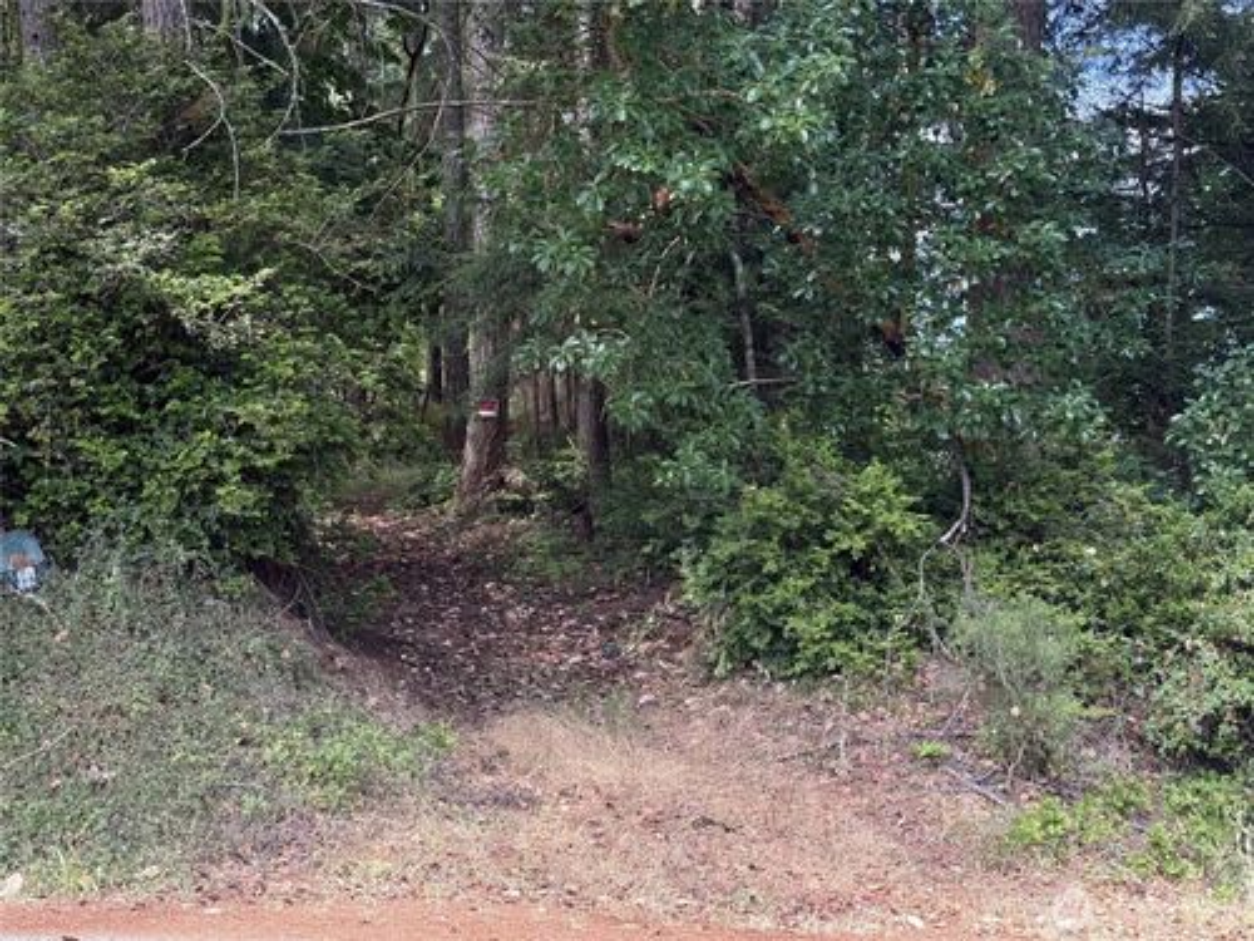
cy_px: 470
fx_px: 1739
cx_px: 627
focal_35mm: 48
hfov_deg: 39.7
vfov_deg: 30.3
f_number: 1.78
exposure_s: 1/420
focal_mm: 6.76
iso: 100
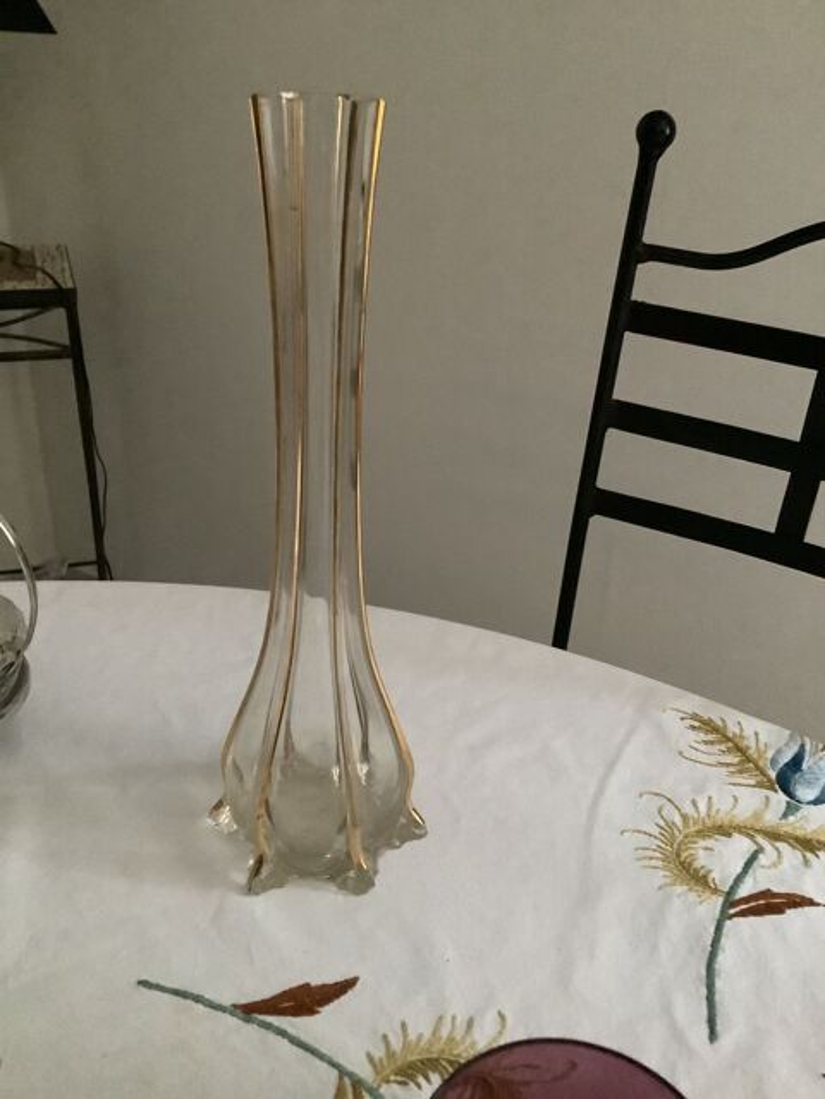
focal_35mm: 31
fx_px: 985
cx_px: 412
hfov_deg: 45.4
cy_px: 550
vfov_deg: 58.4
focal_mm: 3.3
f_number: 2.4
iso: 640
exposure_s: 1/20
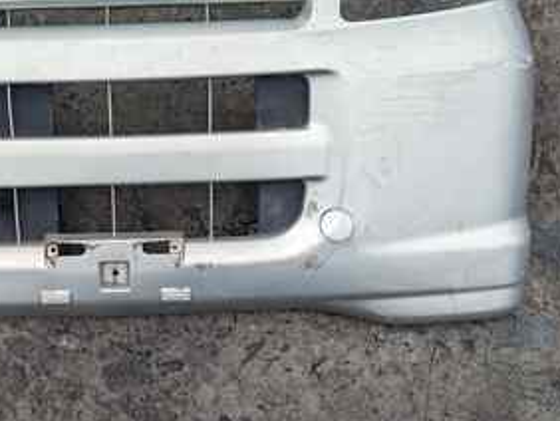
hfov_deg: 44.6
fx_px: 648
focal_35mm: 40
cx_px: 117
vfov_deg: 35.8
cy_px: 159
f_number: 1.85
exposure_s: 1/1205
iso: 56
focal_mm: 6.81
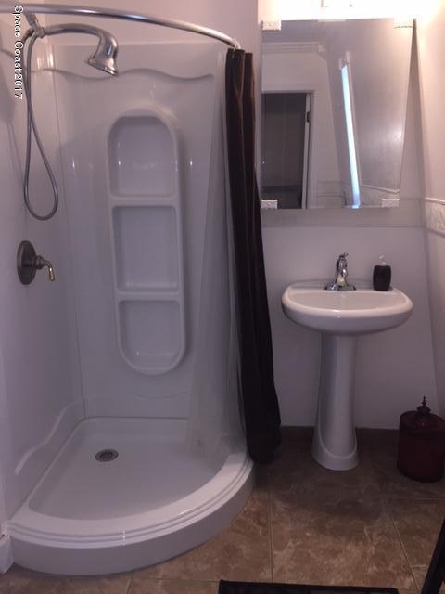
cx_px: 222
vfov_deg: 61.7
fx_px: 497
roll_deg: +0.4
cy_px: 297
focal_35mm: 29
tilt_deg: -13.5
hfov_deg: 48.2
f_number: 2.2
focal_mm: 4.15
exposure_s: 1/30
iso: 64
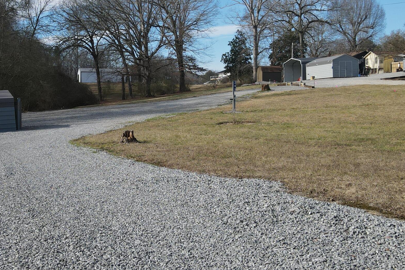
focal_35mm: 48
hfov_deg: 40.9
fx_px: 540
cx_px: 160
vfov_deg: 28.0
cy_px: 112
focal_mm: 4.5
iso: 100
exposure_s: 1/640
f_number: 2.8
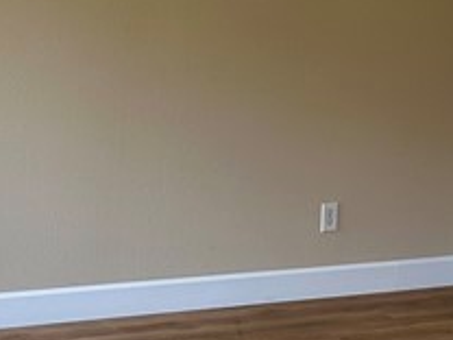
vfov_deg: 12.6
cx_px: 166
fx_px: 1544
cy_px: 159
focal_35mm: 118
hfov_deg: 16.7
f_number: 1.78
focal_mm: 6.86
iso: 64
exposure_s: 1/120
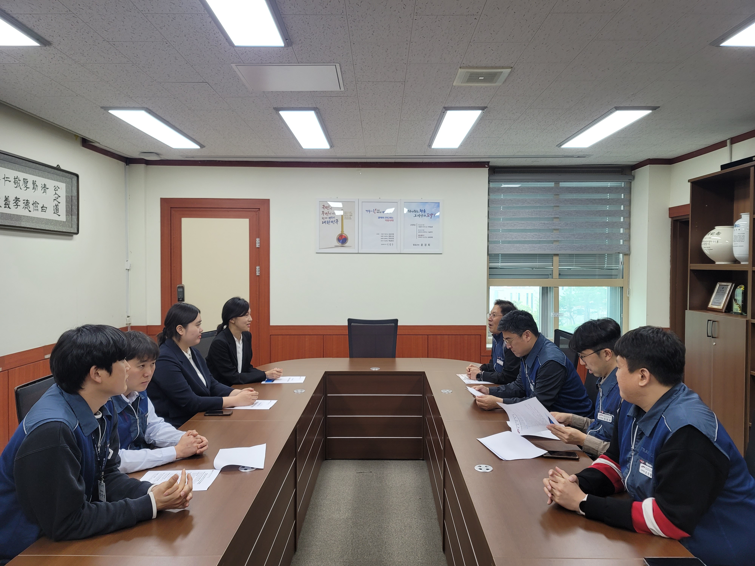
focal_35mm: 25
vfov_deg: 54.9
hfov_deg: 69.4
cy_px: 283
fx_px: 545
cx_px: 378
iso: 200
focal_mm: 7
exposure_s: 1/120
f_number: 1.8
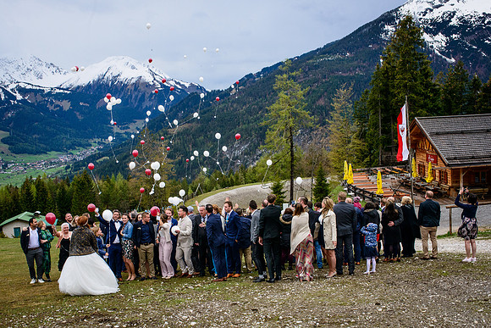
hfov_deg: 44.7
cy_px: 181
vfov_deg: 30.7
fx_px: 597
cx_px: 228
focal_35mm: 44
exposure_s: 1/320
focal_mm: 34
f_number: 11
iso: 800
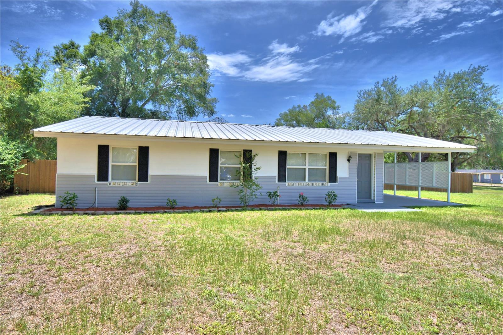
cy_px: 168
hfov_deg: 86.9
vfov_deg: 64.5
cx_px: 252
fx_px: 265
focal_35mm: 19
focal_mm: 13
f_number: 5
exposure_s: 1/1250
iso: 100
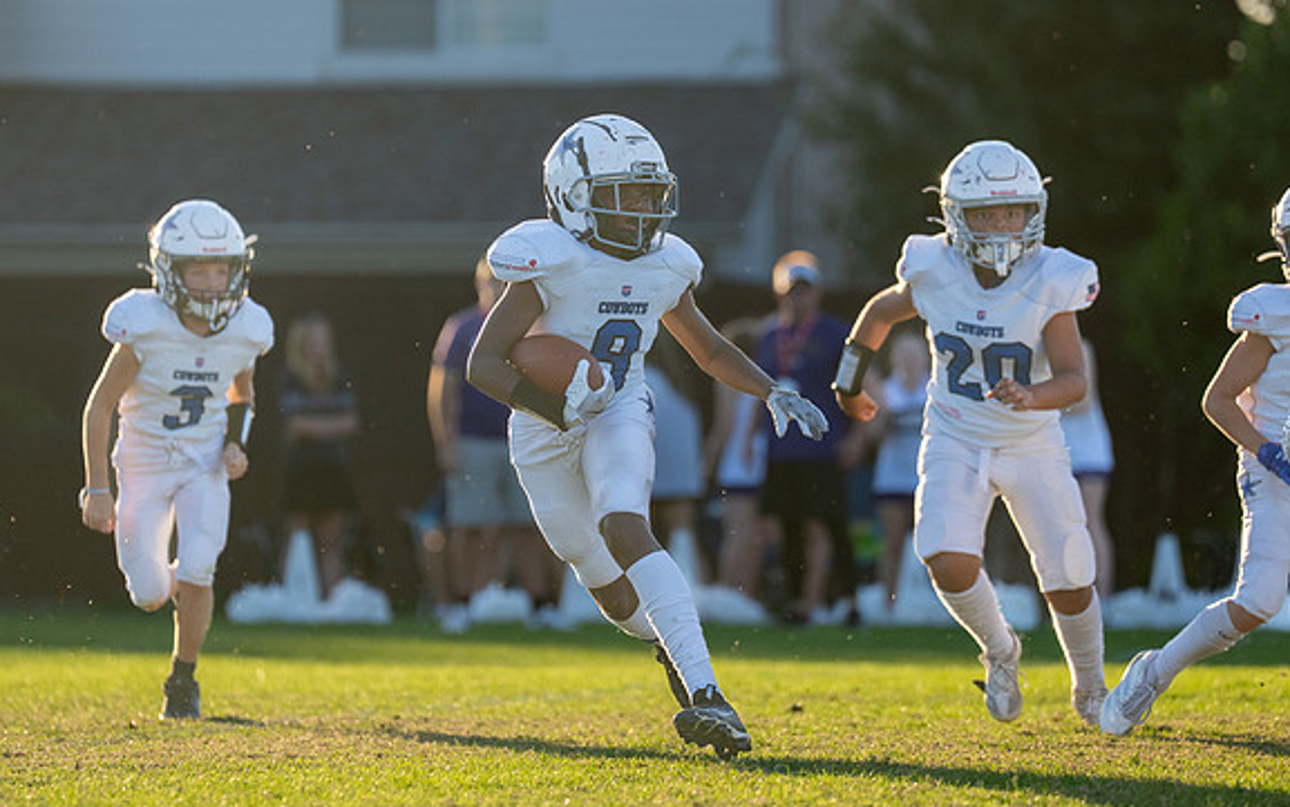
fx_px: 11148
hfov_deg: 6.6
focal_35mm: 317
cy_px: 387
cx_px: 642
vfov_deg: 4.1
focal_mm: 200
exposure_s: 1/2000
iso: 320
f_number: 2.8
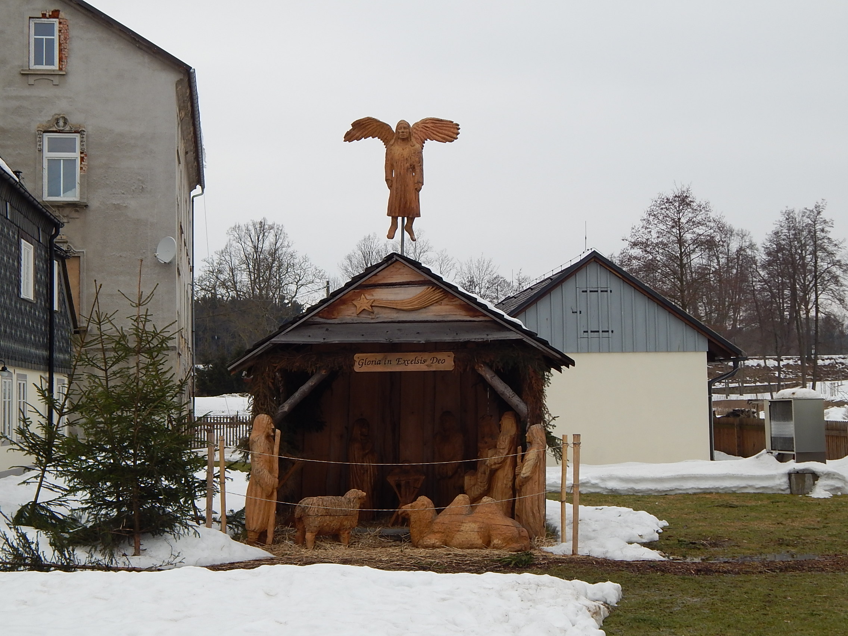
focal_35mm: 55
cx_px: 424
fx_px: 1347
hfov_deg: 34.9
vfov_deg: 26.6
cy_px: 318
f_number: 3.8
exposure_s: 1/500
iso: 125
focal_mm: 9.7
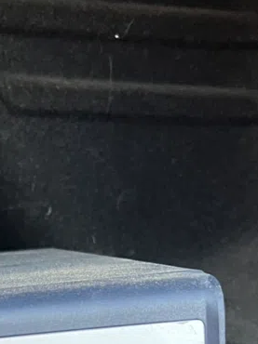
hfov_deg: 14.3
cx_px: -138
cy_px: 559
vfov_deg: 17.7
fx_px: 955
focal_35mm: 96
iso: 160
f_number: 1.5
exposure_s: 1/60
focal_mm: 5.7
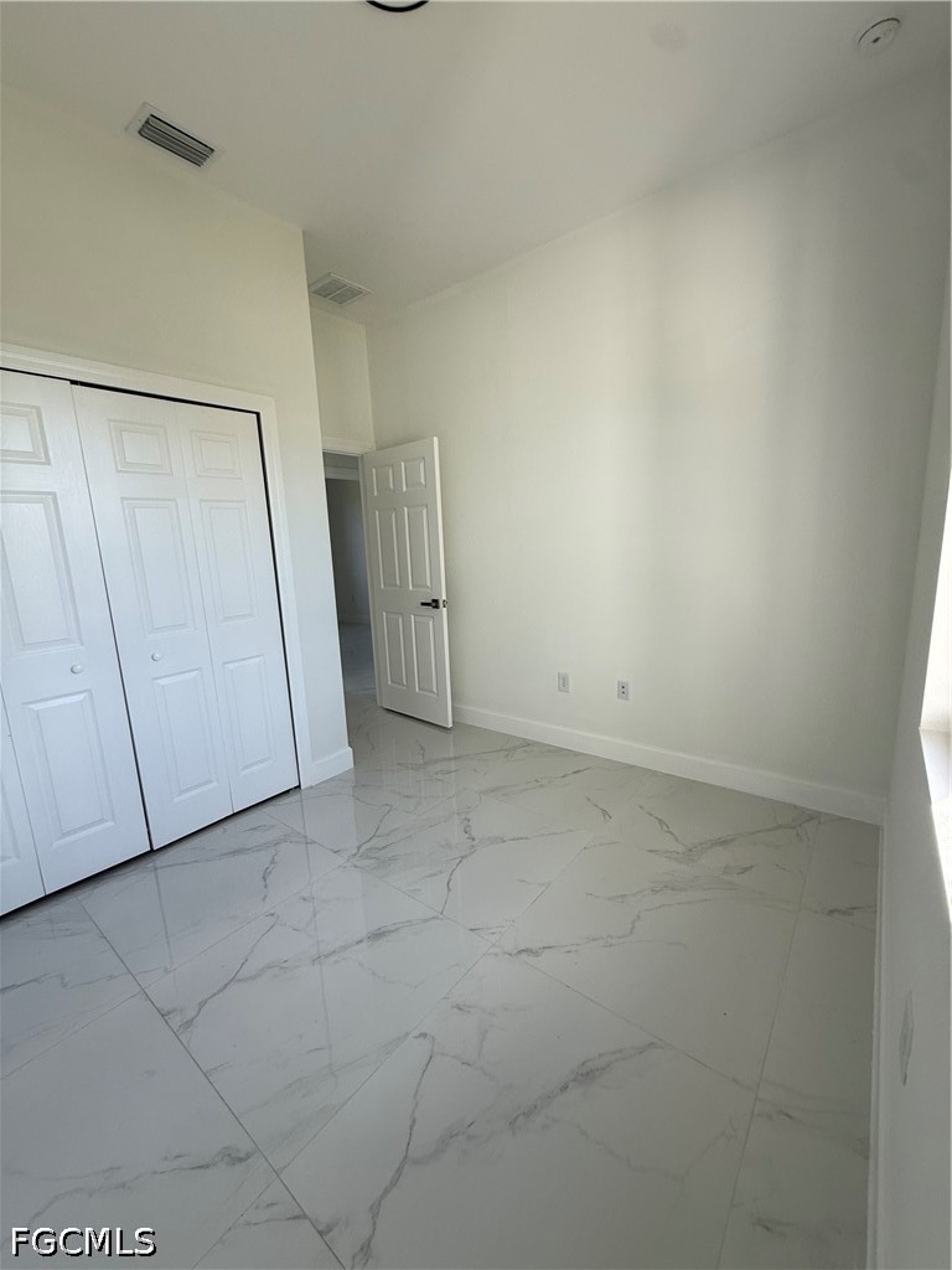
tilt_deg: -8.5
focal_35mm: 14
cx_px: 476
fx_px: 513
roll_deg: +1.1
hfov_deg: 85.7
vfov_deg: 102.1
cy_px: 635
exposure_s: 1/99
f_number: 2.2
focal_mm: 2.22
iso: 50
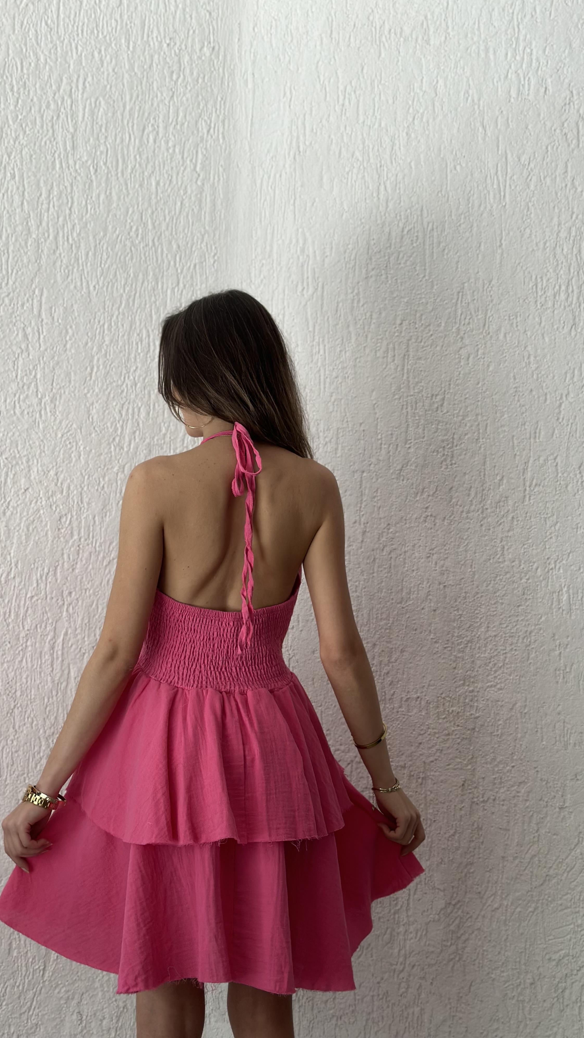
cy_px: 512
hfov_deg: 22.6
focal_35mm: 53
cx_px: 210
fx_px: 1459
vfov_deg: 39.2
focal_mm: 6.86
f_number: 1.78
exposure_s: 1/121
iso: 80
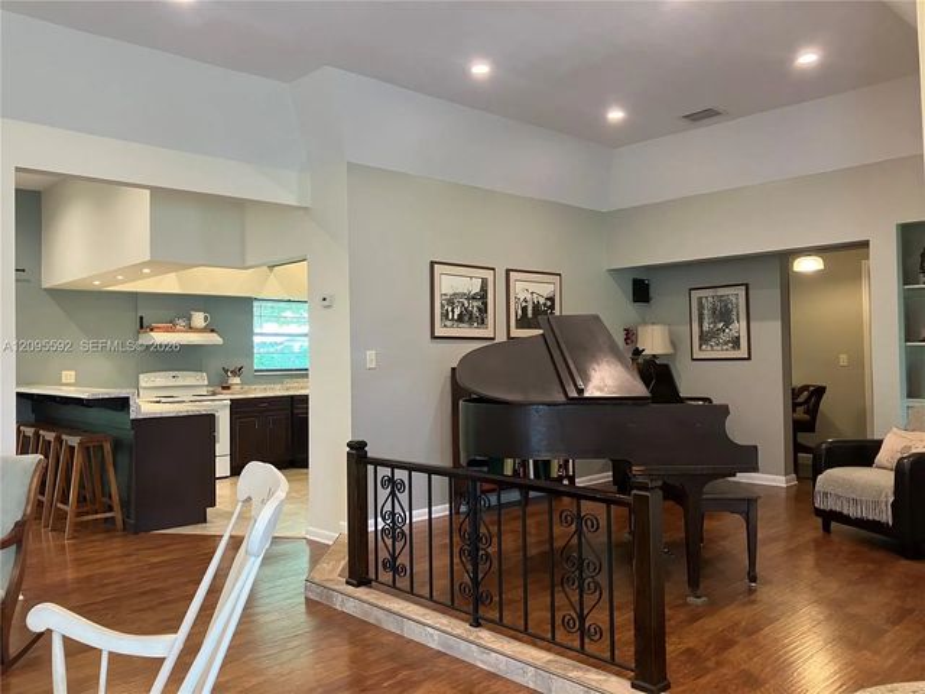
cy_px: 347
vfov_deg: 49.7
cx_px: 462
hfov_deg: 63.4
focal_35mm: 28
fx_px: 748
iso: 160
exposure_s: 1/60
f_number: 1.8
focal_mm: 3.99
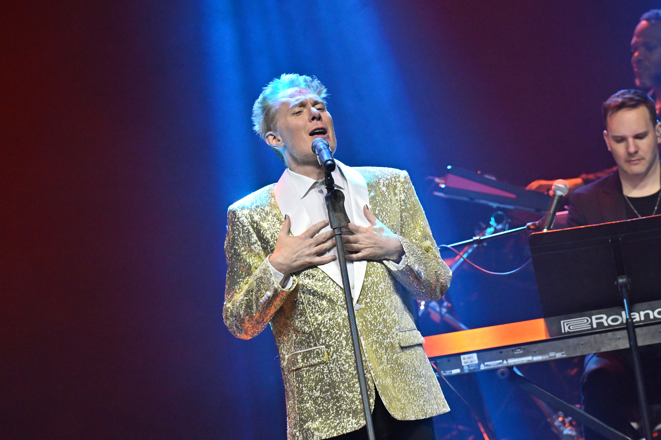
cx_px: 330
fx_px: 5507
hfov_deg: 6.9
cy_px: 220
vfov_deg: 4.6
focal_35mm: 300
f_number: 4.5
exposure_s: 1/100
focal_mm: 200
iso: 3200
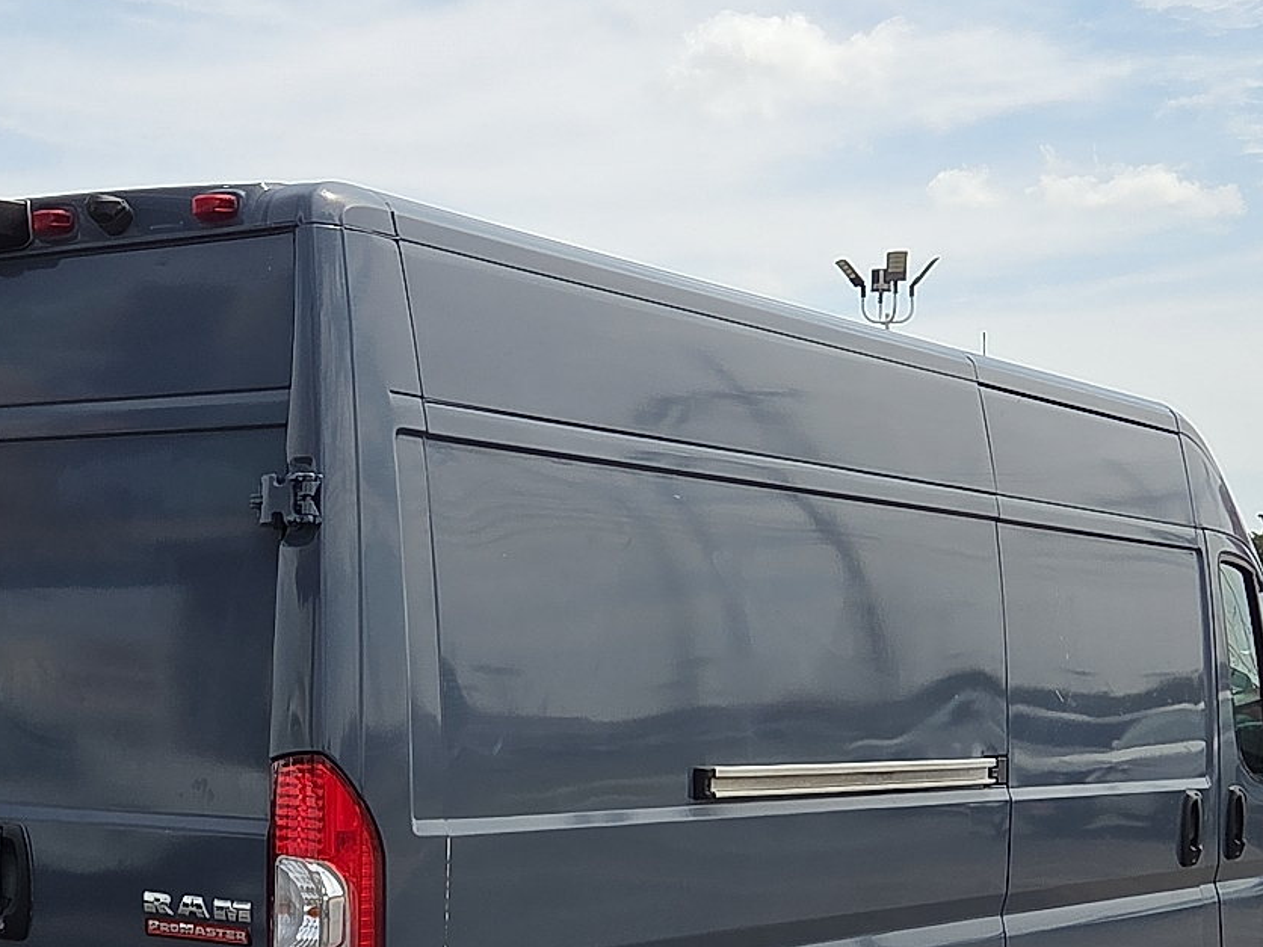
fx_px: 2445
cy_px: 840
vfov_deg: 21.5
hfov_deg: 28.8
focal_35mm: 67
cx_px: 418
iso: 77
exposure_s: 1/5000
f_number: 1.8
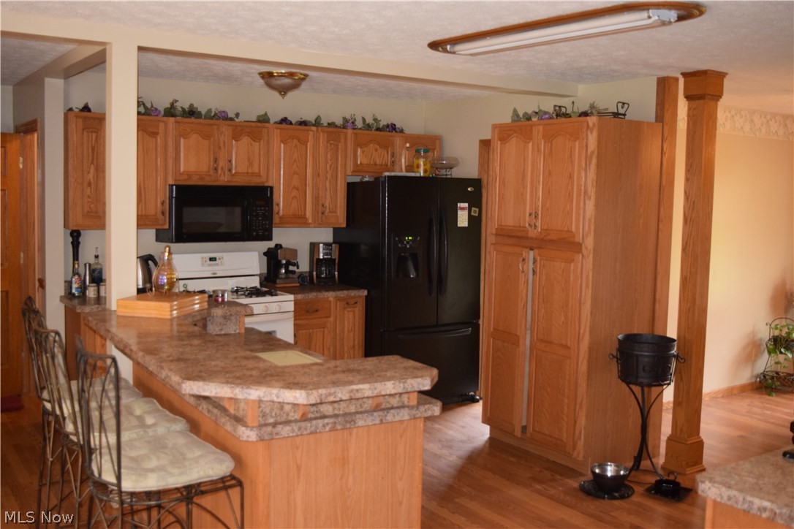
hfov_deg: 53.1
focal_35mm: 36
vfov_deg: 36.9
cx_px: 397
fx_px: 794
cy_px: 264
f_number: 4
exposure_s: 1/60
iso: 900
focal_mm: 24
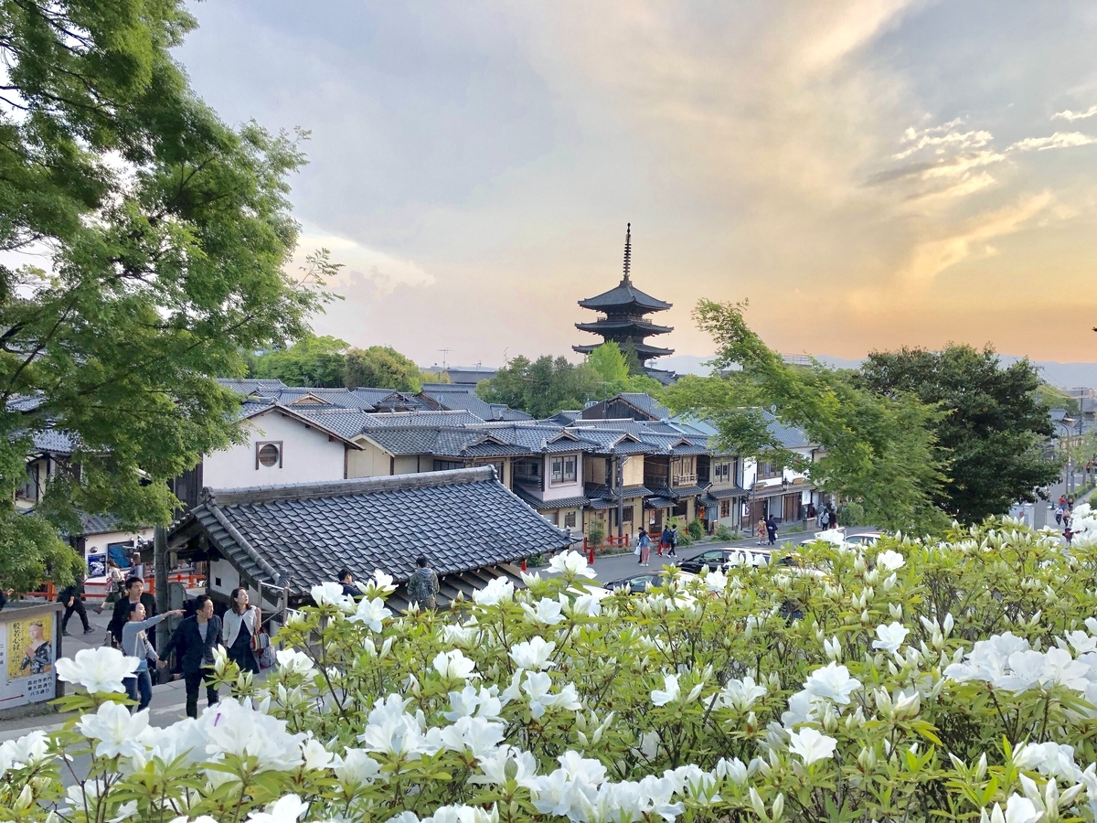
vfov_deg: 49.7
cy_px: 412
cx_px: 548
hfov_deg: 63.4
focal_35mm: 28
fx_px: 887
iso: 20
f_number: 1.8
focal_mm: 4
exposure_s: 1/425
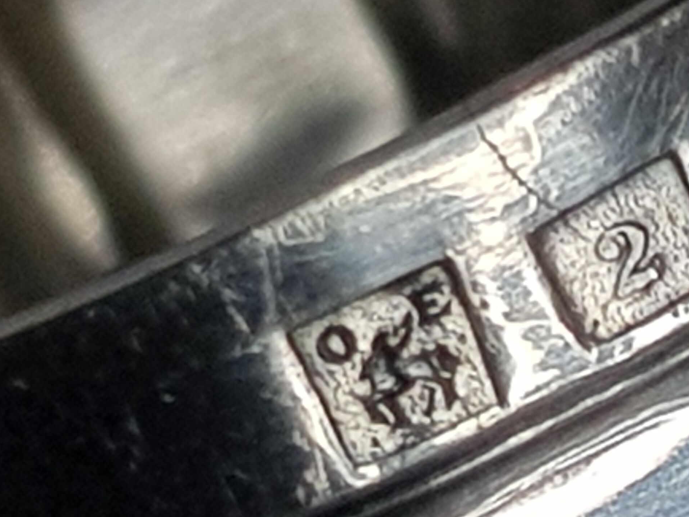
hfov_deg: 34.9
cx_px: 311
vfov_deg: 26.4
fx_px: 1095
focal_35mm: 55
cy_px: 338
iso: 40
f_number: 1.7
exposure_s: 1/499
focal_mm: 4.2
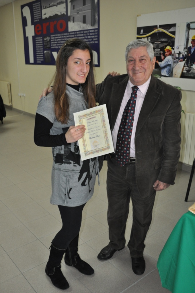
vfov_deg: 57.3
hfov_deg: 39.9
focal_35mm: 33
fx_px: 269
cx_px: 98
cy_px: 146
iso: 800
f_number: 4
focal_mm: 22
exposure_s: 1/60
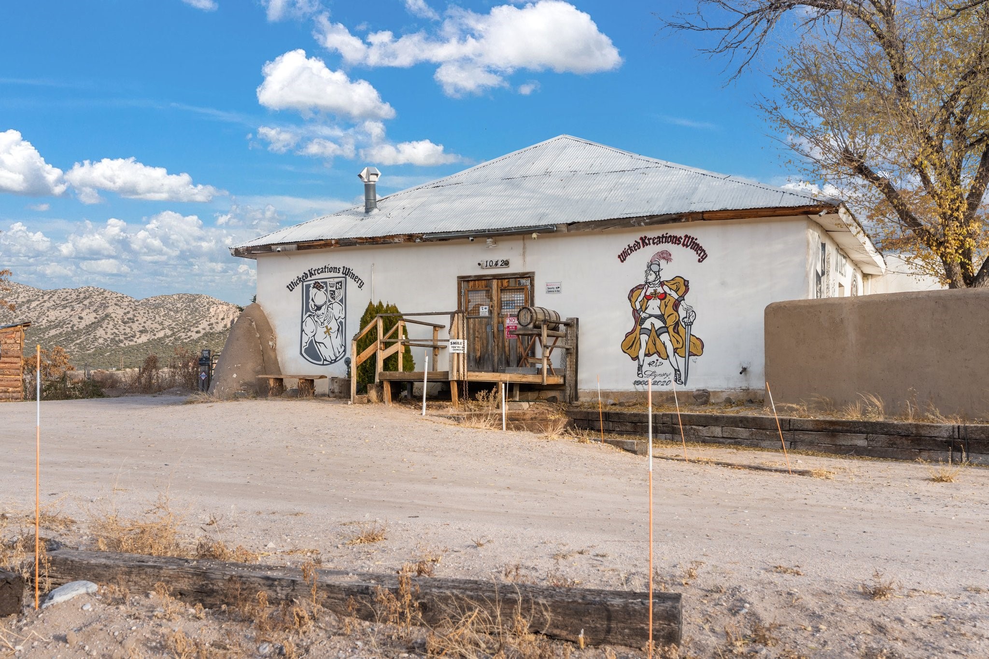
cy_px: 330
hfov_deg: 54.4
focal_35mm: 35
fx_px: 961
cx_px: 494
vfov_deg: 37.8
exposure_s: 1/125
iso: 320
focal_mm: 35
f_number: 9
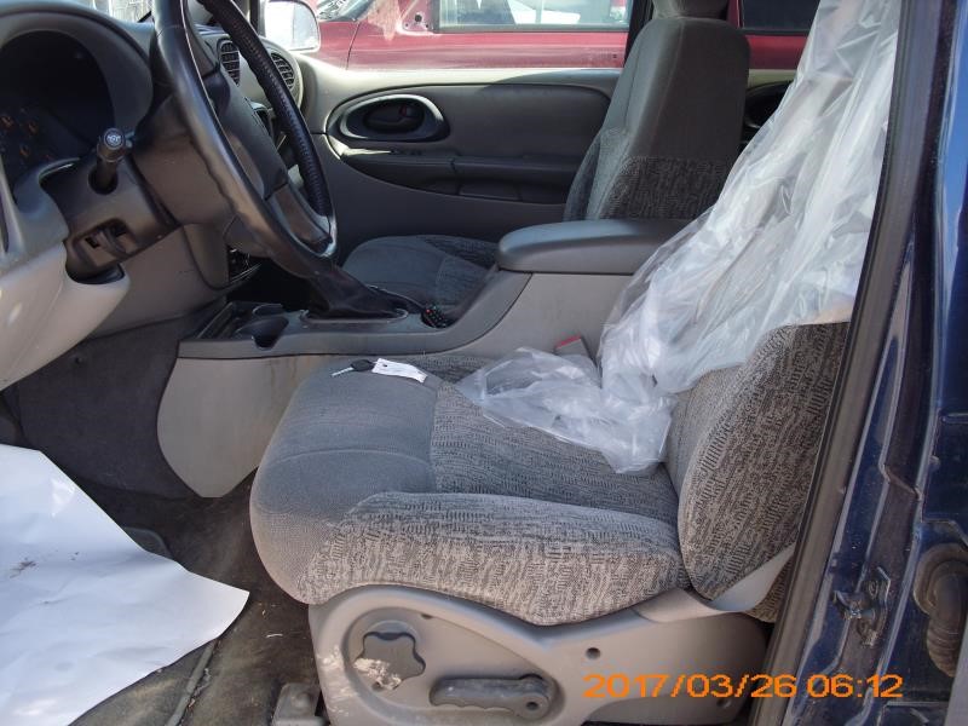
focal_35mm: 36
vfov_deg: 39.7
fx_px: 1007
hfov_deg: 51.4
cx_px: 484
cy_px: 363
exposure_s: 1/160
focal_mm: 6.3
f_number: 3.1
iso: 100
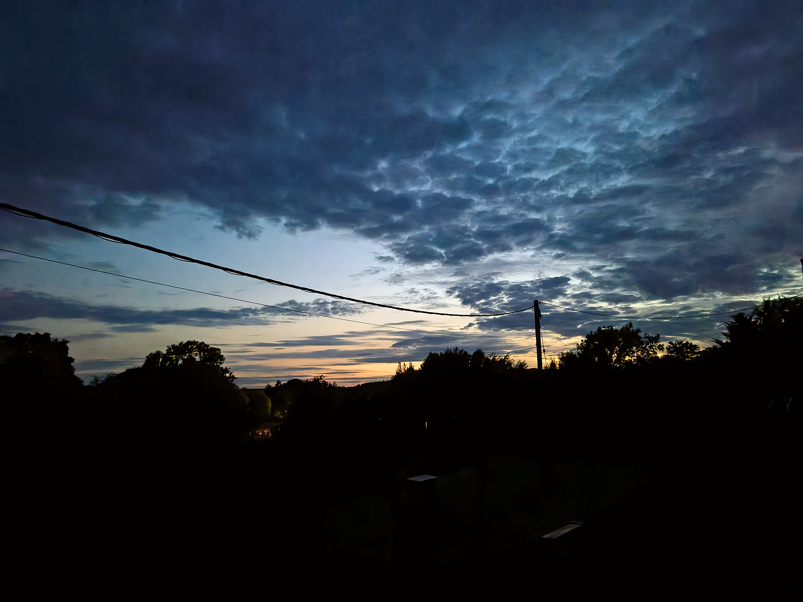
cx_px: 402
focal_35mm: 24
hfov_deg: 71.6
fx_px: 557
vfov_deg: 56.8
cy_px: 301
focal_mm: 5.56
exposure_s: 1/6.94
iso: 12444
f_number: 1.8
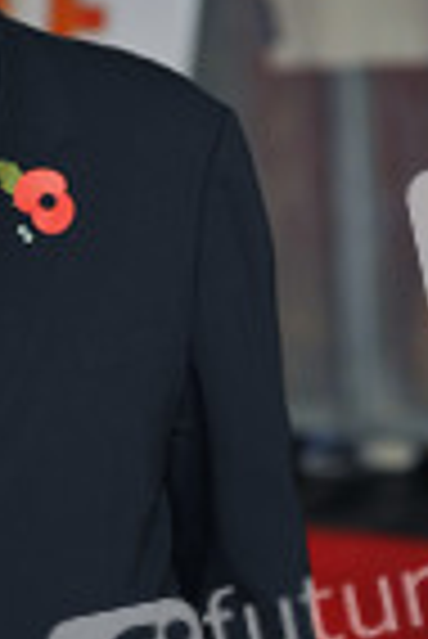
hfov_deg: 4.6
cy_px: 441
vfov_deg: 6.9
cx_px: -128
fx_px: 5265
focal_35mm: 296
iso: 1000
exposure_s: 1/250
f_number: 4
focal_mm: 105
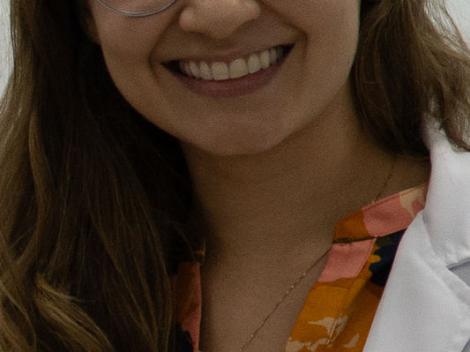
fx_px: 3704
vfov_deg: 5.4
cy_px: 268
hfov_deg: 6.9
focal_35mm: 273
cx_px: -586
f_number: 4
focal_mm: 28
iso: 640
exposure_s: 1/160
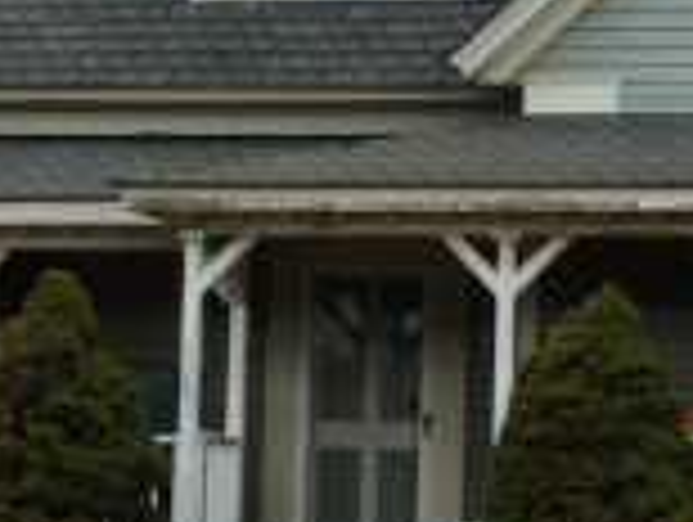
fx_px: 3990
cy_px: 158
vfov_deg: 7.5
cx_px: 459
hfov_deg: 9.9
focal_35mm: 199
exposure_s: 1/100
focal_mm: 8.69
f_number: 4.2
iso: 64
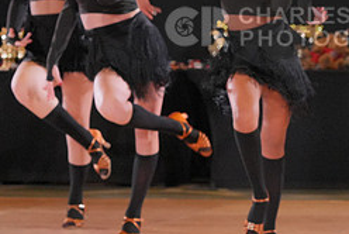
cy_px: 29
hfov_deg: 8.7
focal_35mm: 236
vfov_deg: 5.8
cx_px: 307
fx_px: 2291
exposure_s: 1/400
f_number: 5.6
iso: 5000
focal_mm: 101
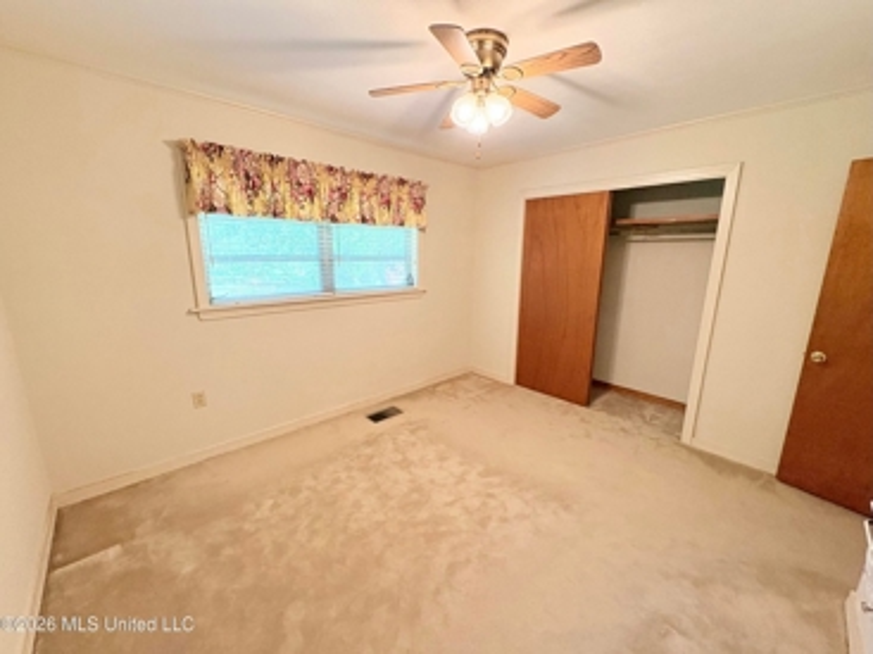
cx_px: 436
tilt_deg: -11.2
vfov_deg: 85.6
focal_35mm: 14
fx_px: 353
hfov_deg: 102.1
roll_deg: -0.1
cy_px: 327
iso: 320
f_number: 2.2
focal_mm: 2.22
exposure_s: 1/60
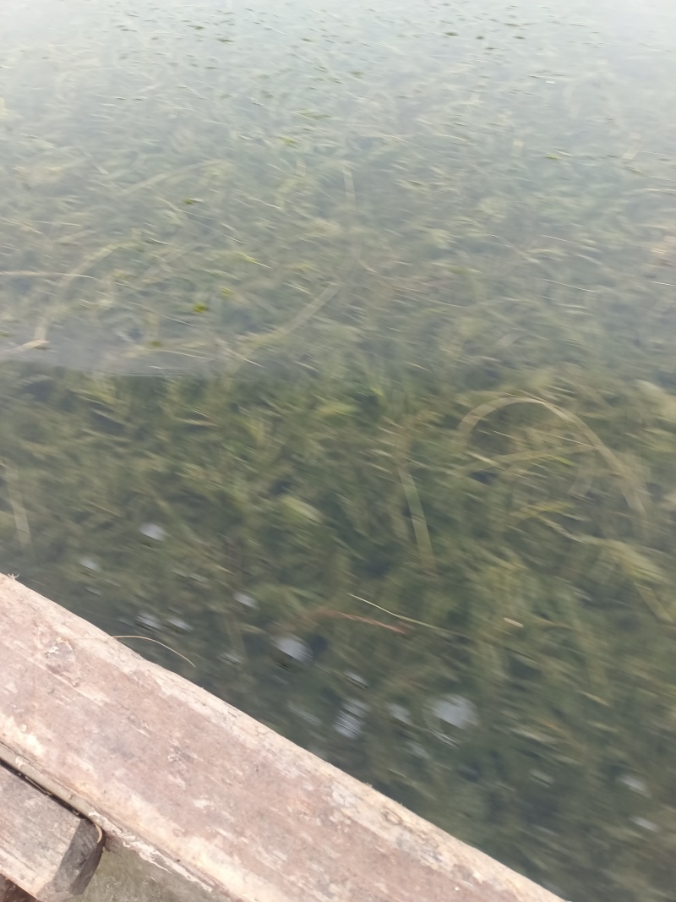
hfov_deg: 54.9
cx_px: 338
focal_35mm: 25
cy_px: 451
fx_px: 651
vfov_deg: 69.4
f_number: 1.79
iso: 286
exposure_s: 1/100
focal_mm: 4.71
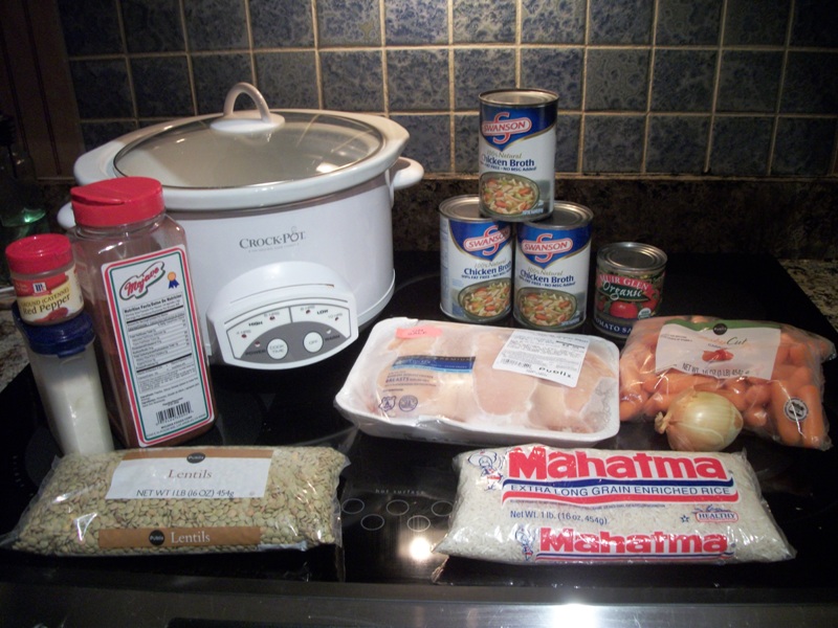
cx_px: 419
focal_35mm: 32
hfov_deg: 56.8
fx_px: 775
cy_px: 314
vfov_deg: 44.2
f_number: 2.9
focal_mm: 5.7
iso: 160
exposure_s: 1/20
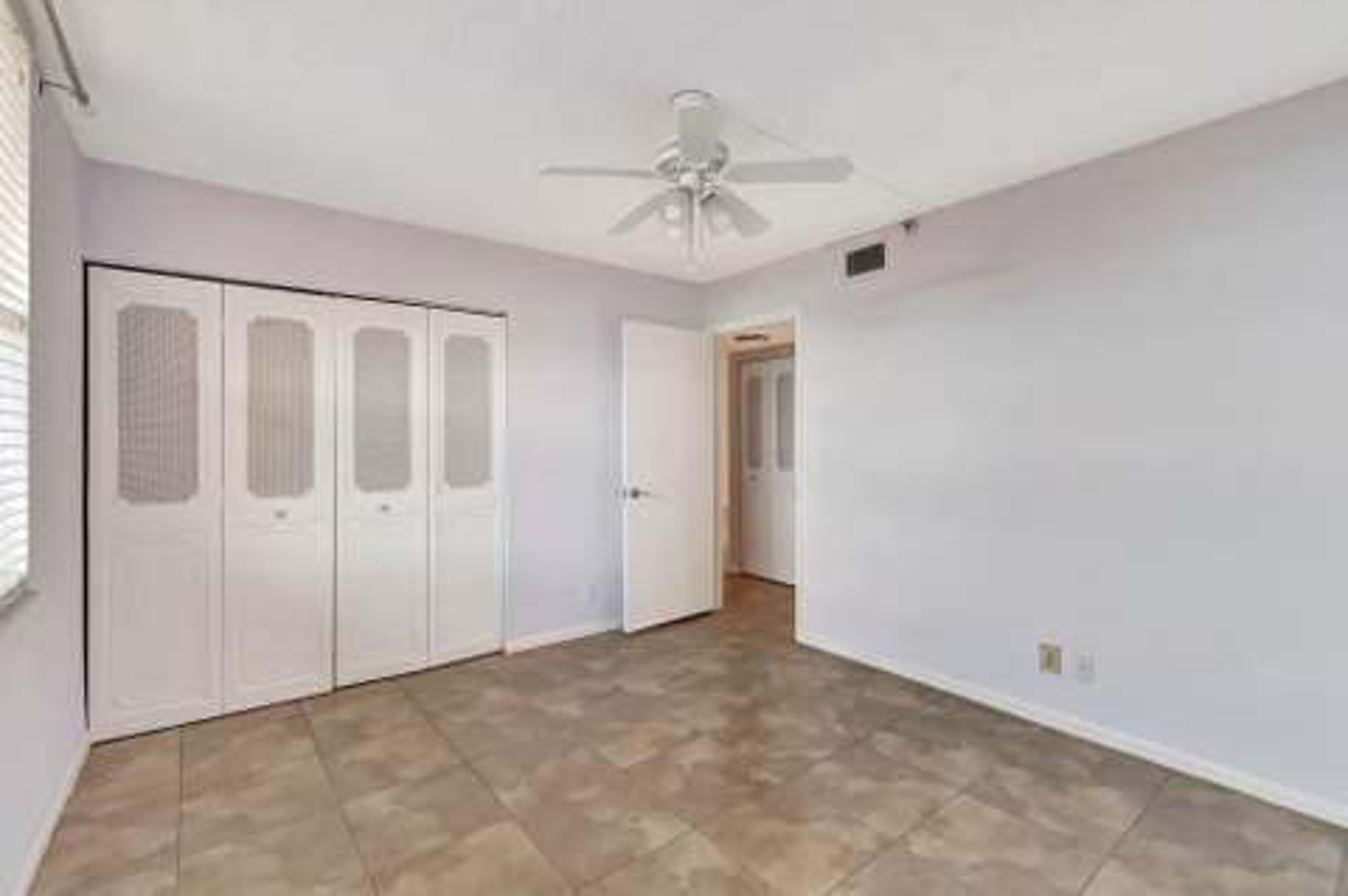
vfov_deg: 77.2
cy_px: 448
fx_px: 561
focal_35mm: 15
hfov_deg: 100.4
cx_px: 674
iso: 1000
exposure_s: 1/15
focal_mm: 10
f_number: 8
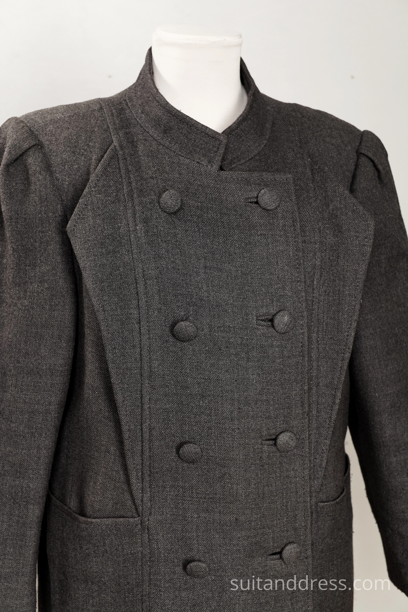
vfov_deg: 41.1
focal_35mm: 48
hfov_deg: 28.1
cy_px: 306
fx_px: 816
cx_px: 204
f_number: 4
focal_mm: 32
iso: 400
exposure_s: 1/40
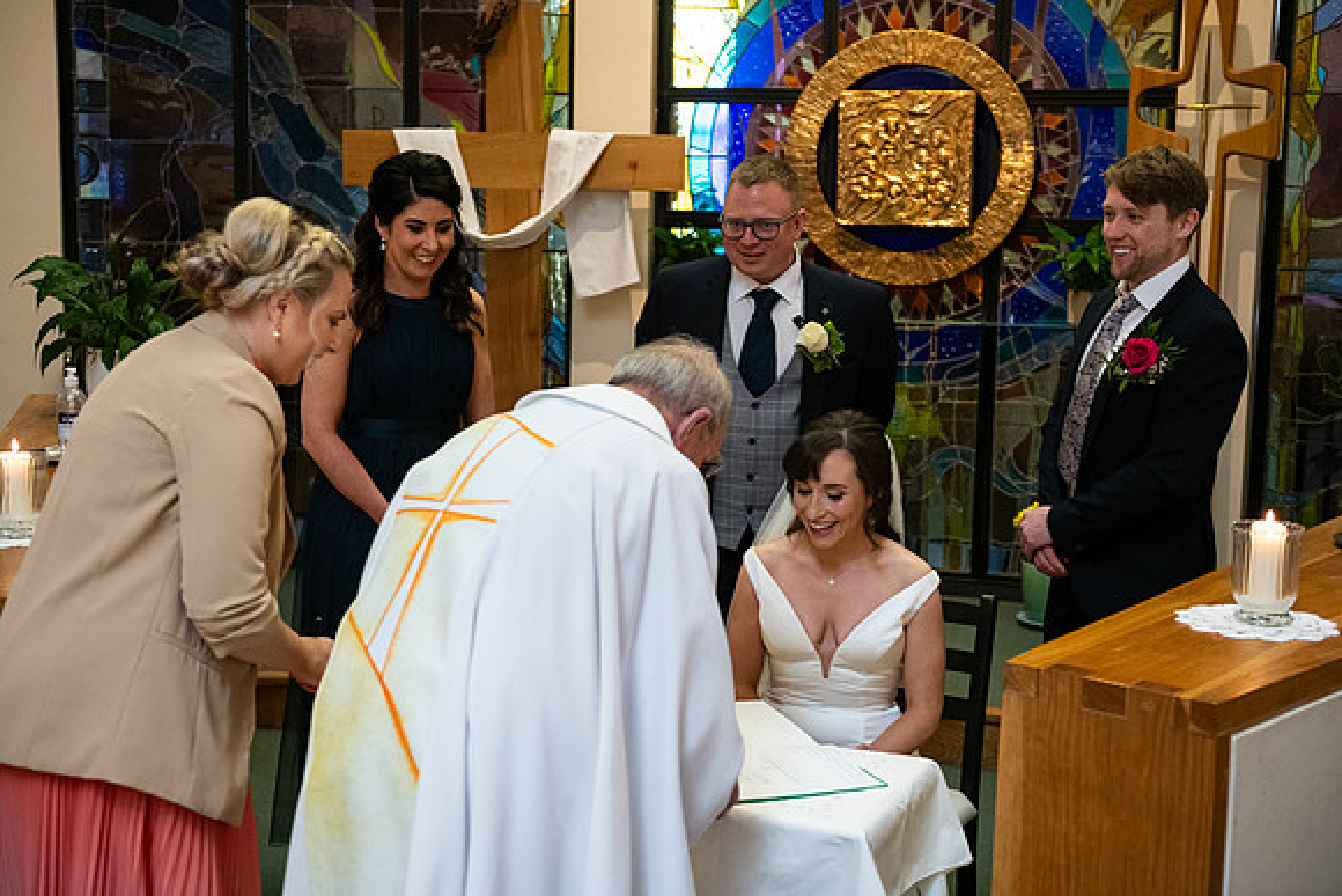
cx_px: 671
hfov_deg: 39.6
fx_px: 1864
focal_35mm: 50
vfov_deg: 27.0
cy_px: 448
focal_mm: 50
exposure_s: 1/160
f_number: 3.5
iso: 1600
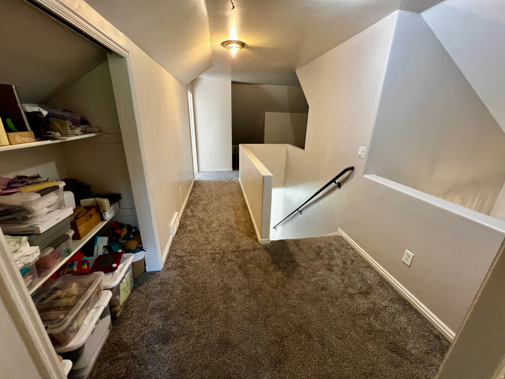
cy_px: 190
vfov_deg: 89.9
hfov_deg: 106.2
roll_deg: -0.7
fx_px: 190
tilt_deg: -18.8
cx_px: 252
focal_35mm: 13
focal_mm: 1.57
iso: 200
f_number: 1.8
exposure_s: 1/60
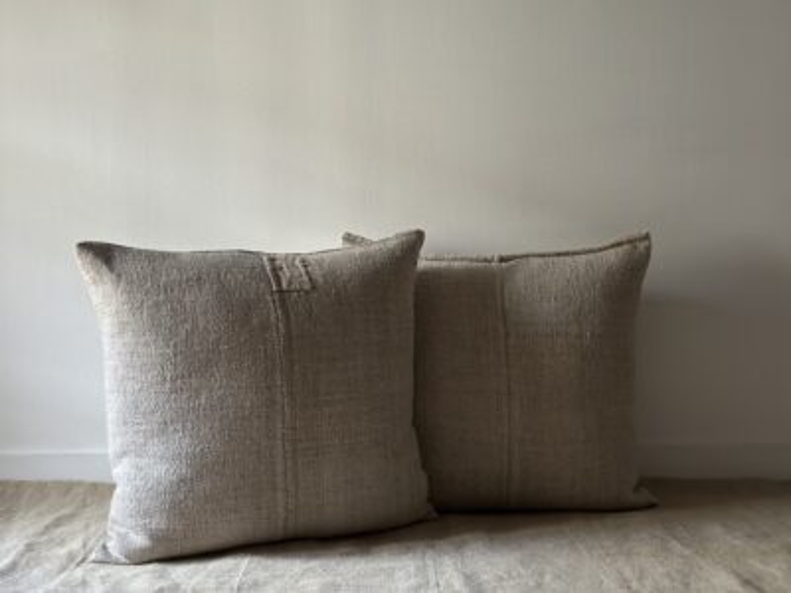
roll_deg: +0.3
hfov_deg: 39.7
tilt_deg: -4.9
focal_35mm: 48
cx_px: 396
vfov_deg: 30.3
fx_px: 1097
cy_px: 296
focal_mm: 6.86
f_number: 1.78
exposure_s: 1/60
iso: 320
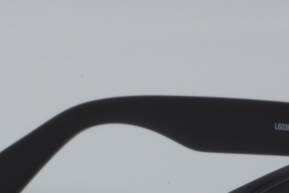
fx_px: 1844
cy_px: 271
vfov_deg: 5.9
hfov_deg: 8.9
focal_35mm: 230
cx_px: -3
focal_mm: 45
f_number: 32
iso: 100
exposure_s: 1/4
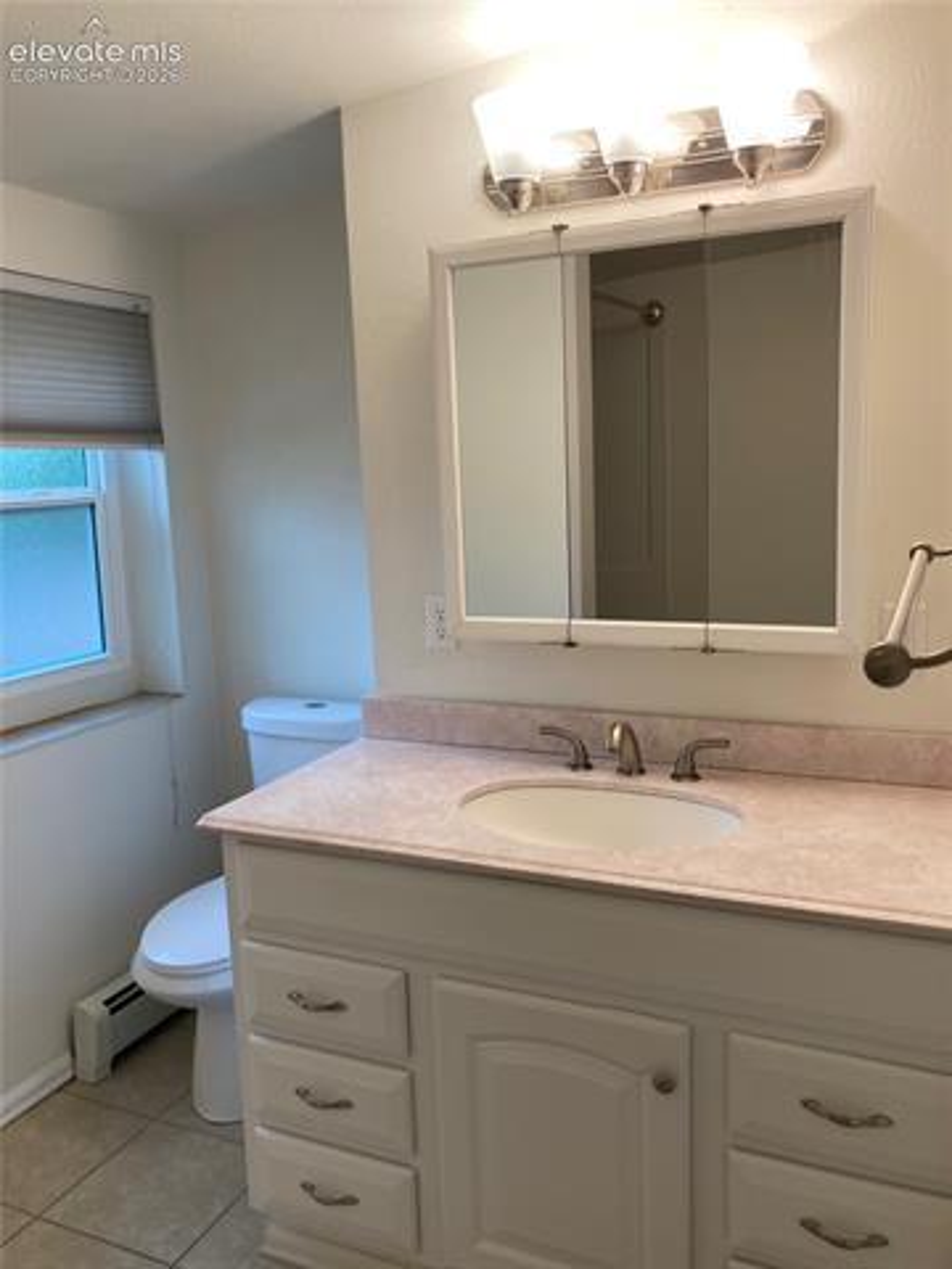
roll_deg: +1.5
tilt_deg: -8.1
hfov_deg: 49.7
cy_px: 634
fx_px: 1027
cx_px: 476
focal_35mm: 28
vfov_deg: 63.4
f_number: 1.8
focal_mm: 3.99
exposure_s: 1/60
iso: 64
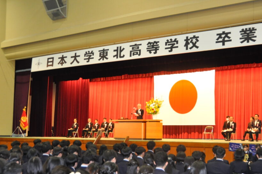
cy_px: 101
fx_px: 378
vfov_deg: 25.9
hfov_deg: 38.1
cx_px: 155
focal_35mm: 52
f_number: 4.5
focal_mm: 26
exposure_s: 1/60
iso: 1250
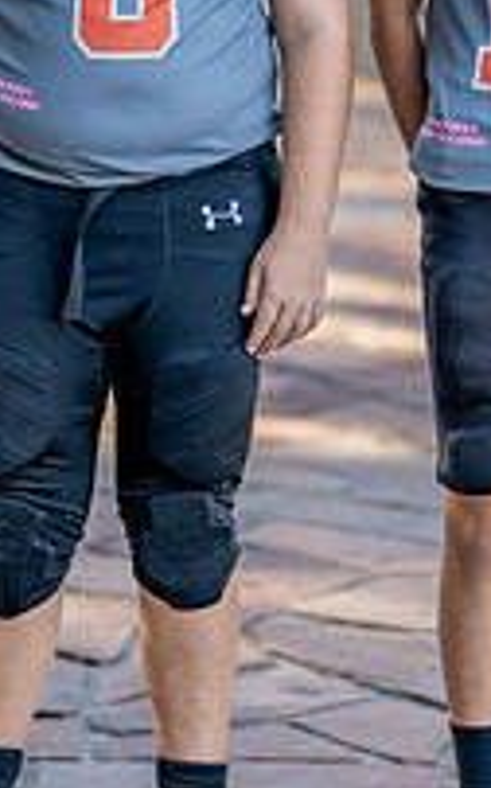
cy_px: 224
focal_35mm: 167
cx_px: 347
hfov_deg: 7.8
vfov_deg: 12.5
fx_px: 3581
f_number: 1.2
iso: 100
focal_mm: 50
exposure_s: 1/800
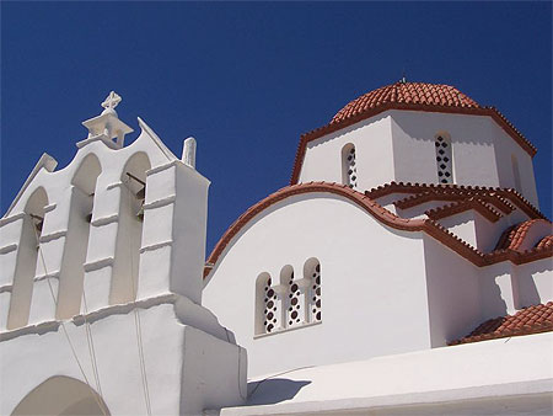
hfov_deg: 41.2
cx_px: 276
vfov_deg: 31.5
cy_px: 208
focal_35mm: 46
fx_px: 735
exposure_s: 1/1000
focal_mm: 7
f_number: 5.6
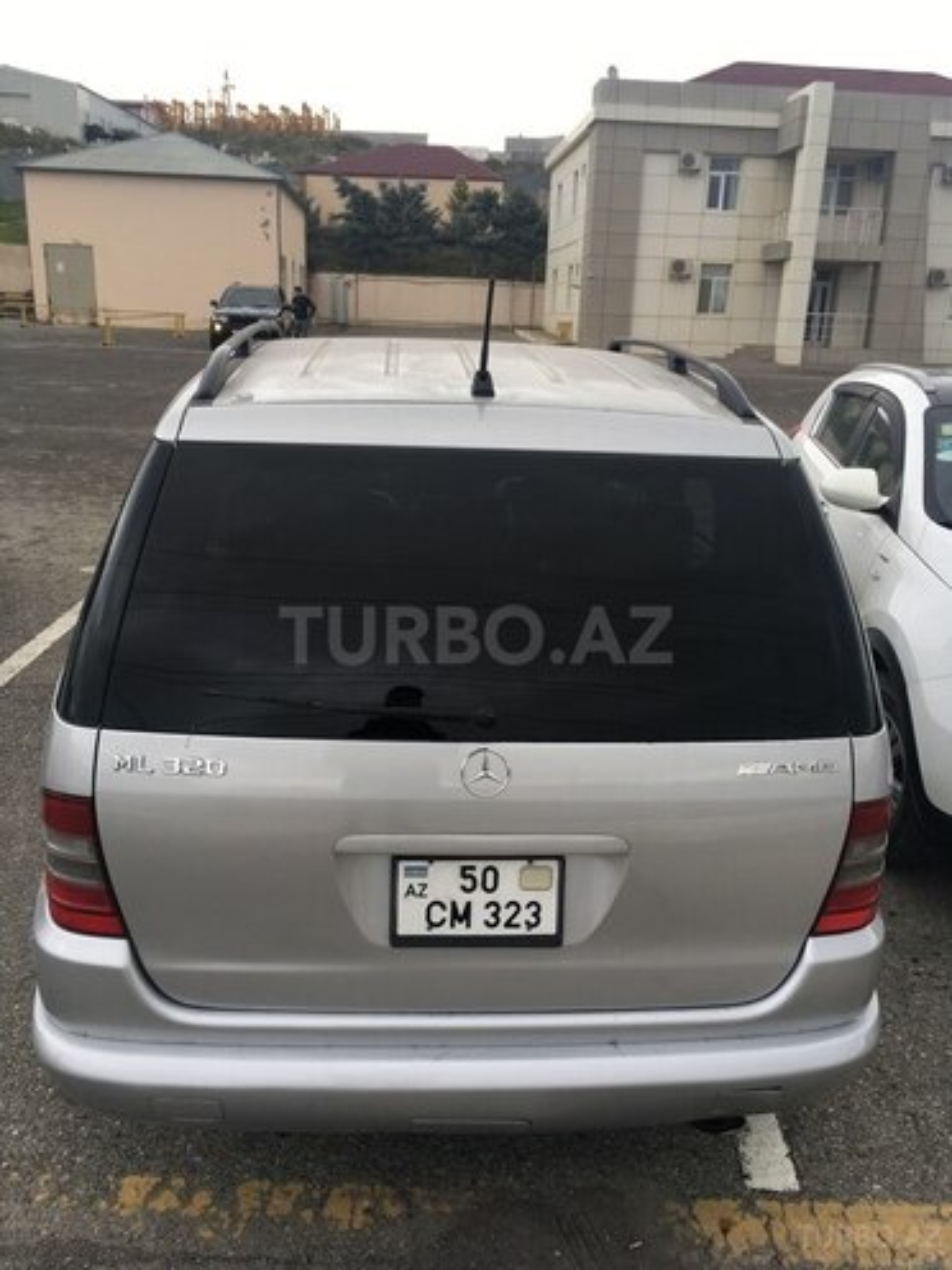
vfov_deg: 61.7
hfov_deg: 48.2
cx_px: 476
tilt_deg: -16.2
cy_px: 635
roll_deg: -2.2
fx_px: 1063
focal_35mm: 29
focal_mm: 4.15
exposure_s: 1/106
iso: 25
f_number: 2.2
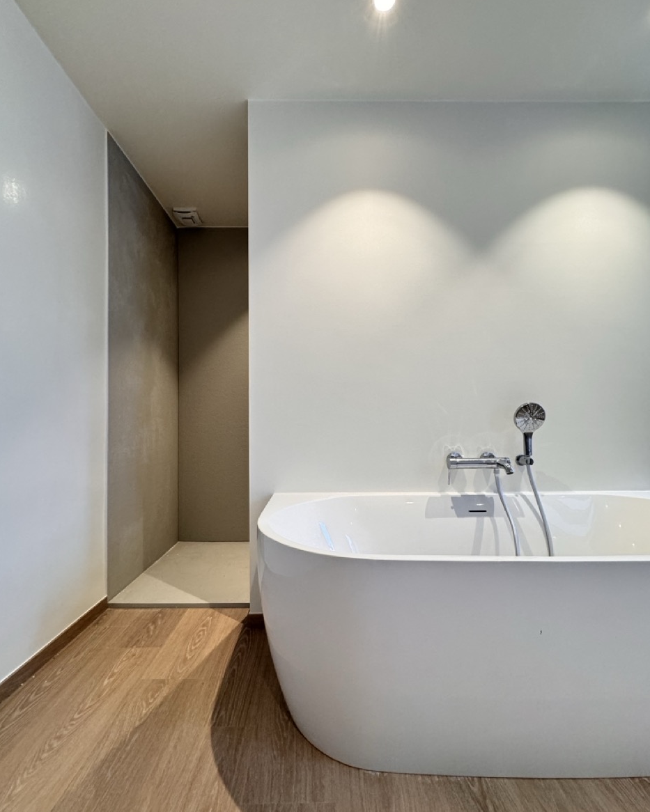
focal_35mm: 15
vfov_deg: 96.8
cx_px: 320
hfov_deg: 84.0
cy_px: 416
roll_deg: -0.3
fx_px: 361
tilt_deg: +1.2
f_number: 2.2
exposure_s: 1/100
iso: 250
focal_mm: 2.22
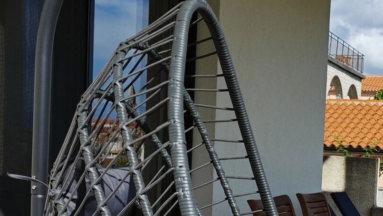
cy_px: 215
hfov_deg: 24.2
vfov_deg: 13.7
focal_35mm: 87
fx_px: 884
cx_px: 291
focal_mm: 5.43
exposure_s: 1/2683
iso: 50
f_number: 1.8
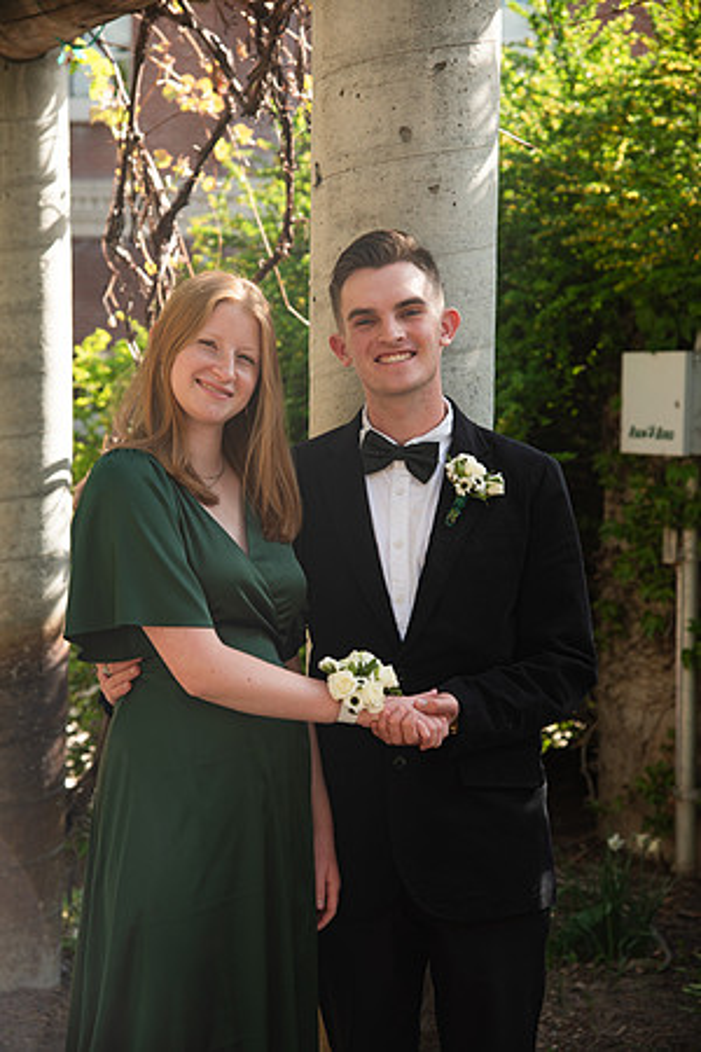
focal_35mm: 78
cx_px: 350
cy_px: 526
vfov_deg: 26.0
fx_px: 2278
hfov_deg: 17.5
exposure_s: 1/200
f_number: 5
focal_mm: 78
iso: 100
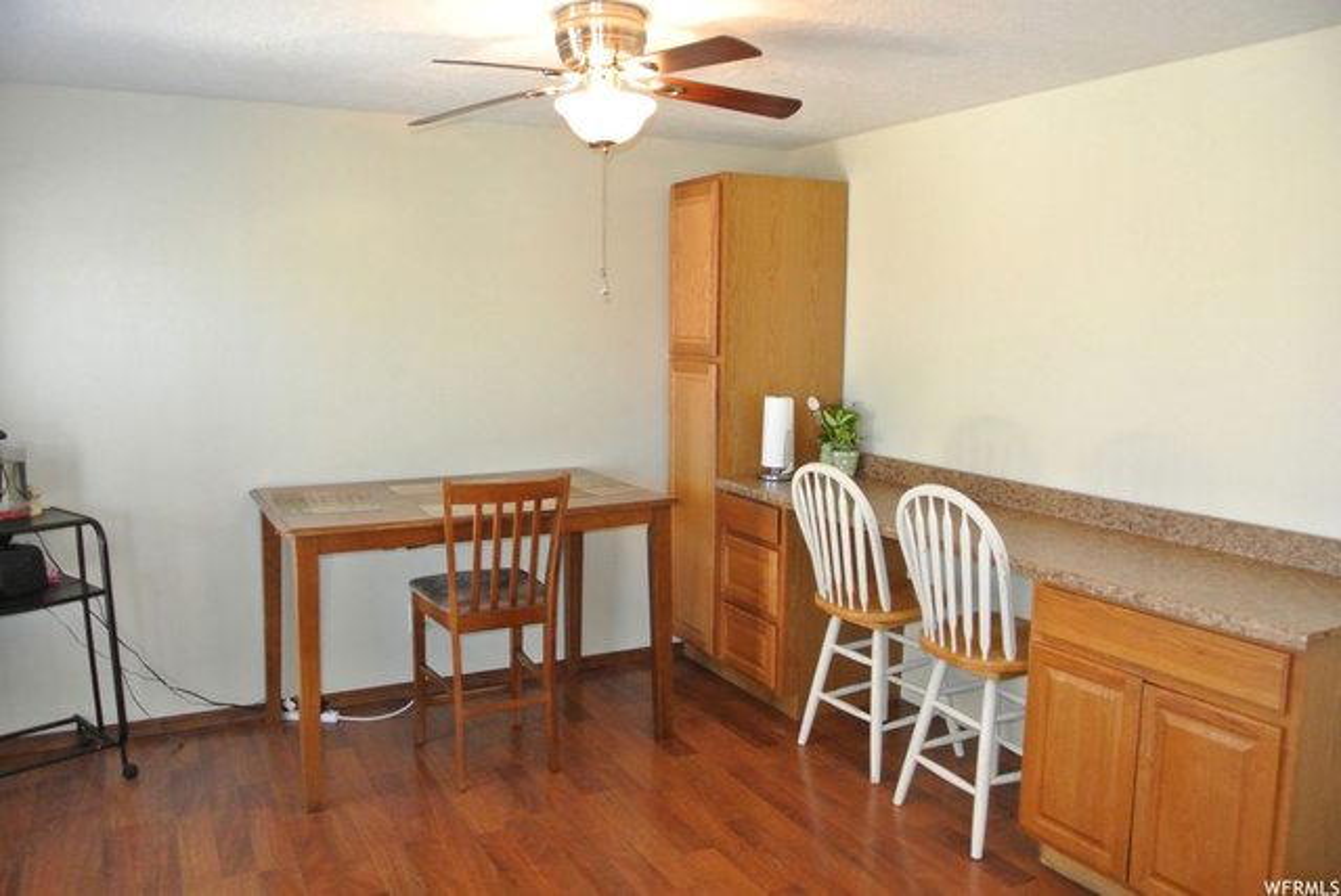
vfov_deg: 48.0
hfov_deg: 67.3
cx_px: 670
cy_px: 448
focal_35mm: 27
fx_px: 1007
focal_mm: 10
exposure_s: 1/60
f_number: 3.5
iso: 900
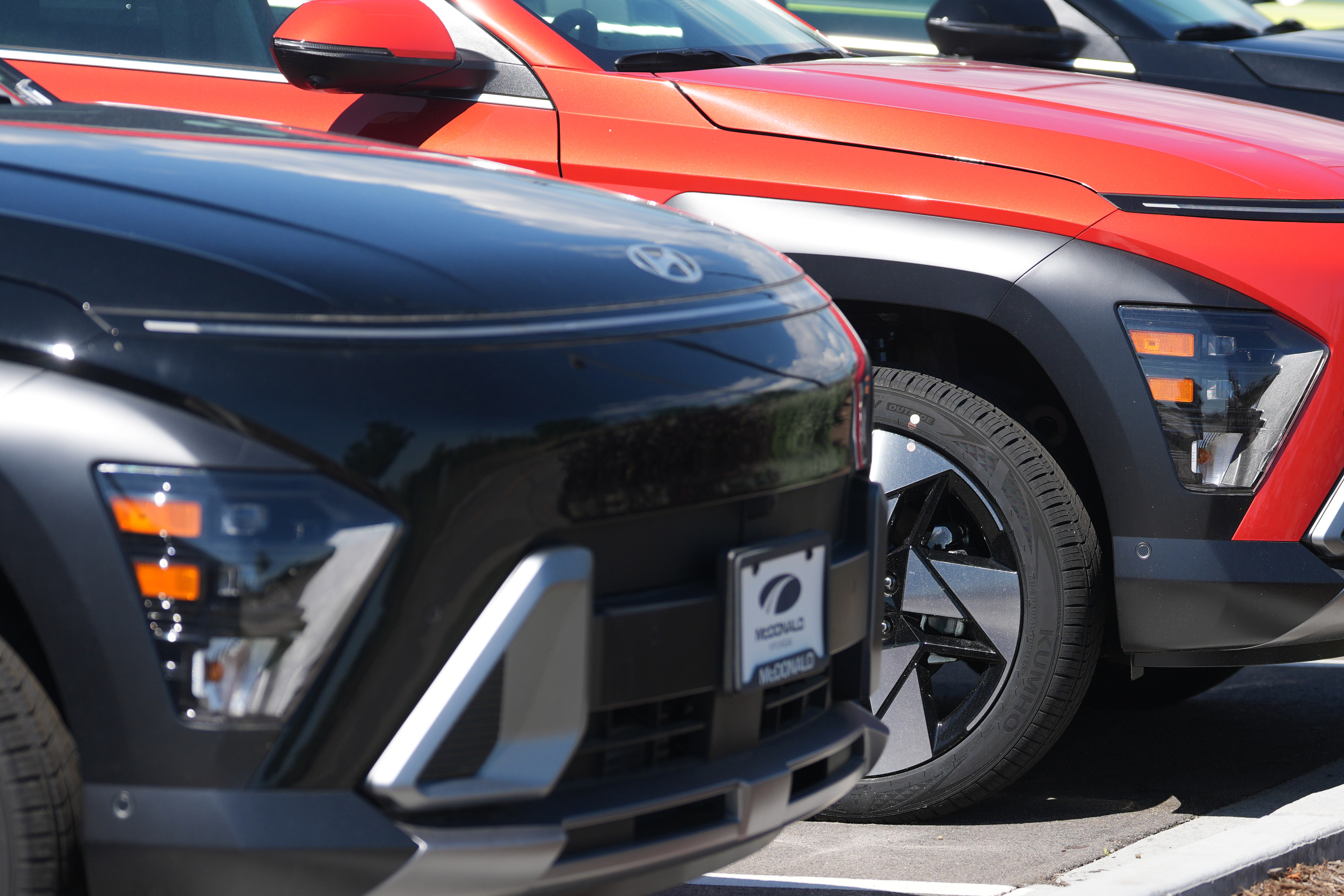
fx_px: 7018
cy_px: 207
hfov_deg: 10.9
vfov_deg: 7.3
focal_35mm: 188
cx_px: 849
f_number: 3.2
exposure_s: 1/2500
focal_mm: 98
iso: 200
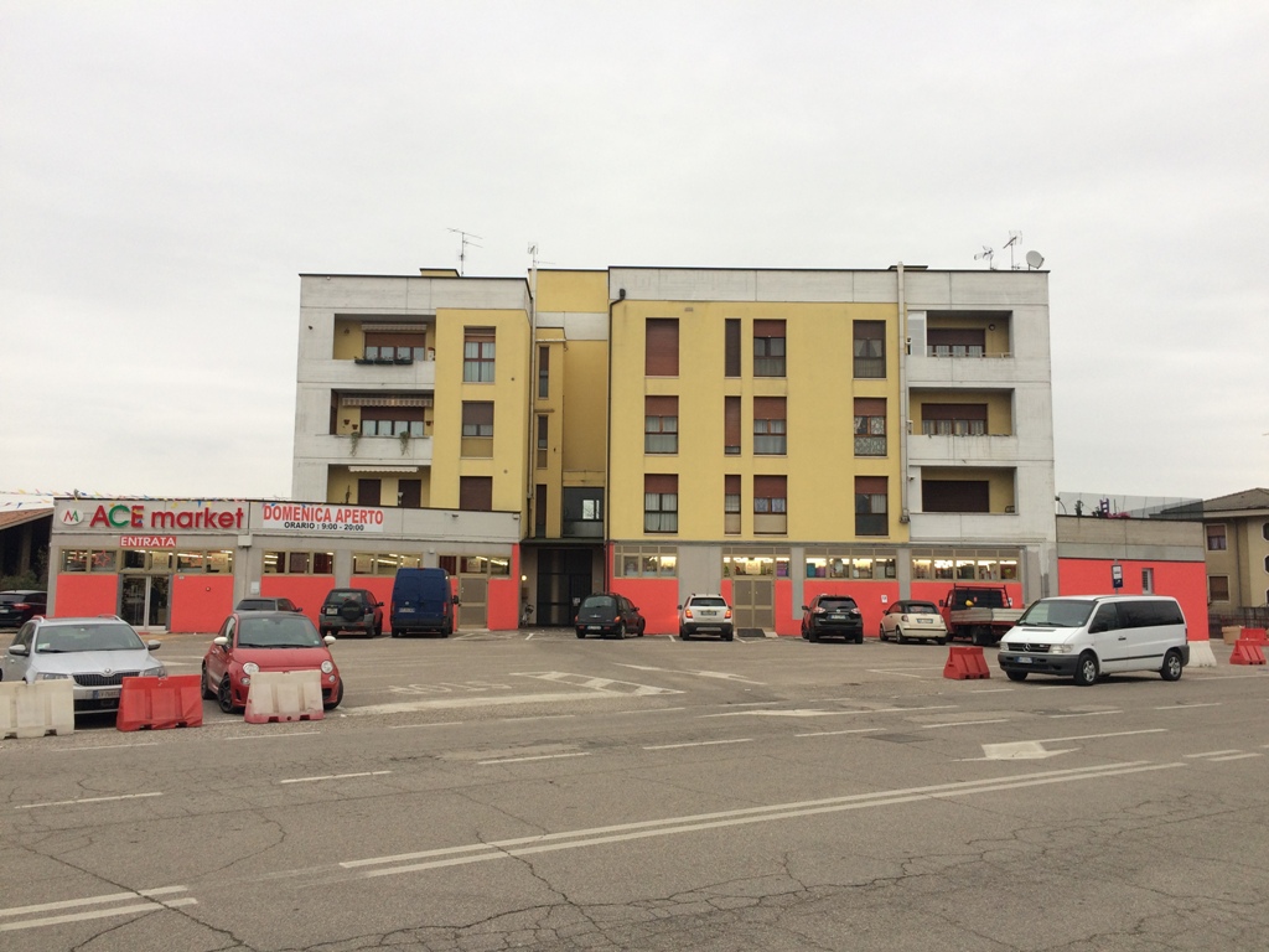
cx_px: 634
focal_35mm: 29
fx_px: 1063
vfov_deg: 48.2
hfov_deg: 61.7
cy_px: 476
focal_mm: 4.15
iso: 40
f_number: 2.2
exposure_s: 1/100
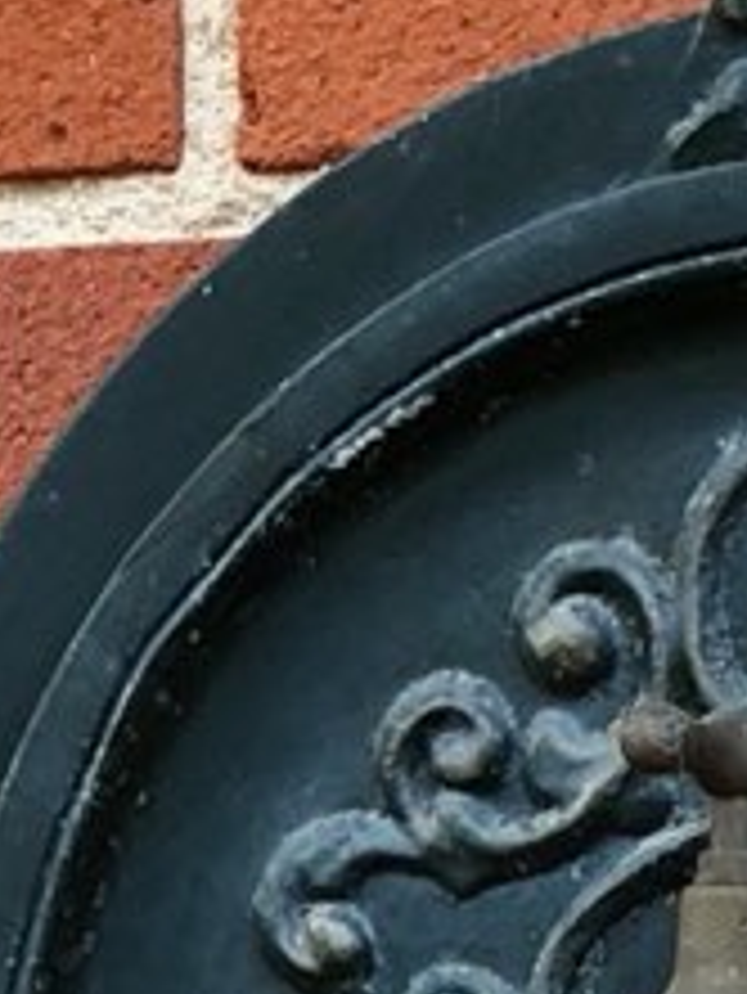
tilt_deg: -8.0
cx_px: 644
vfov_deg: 9.0
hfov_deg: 7.3
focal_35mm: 203
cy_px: 2177
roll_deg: +0.3
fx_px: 5835
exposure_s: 1/33
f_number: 1.8
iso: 20
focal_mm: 3.99
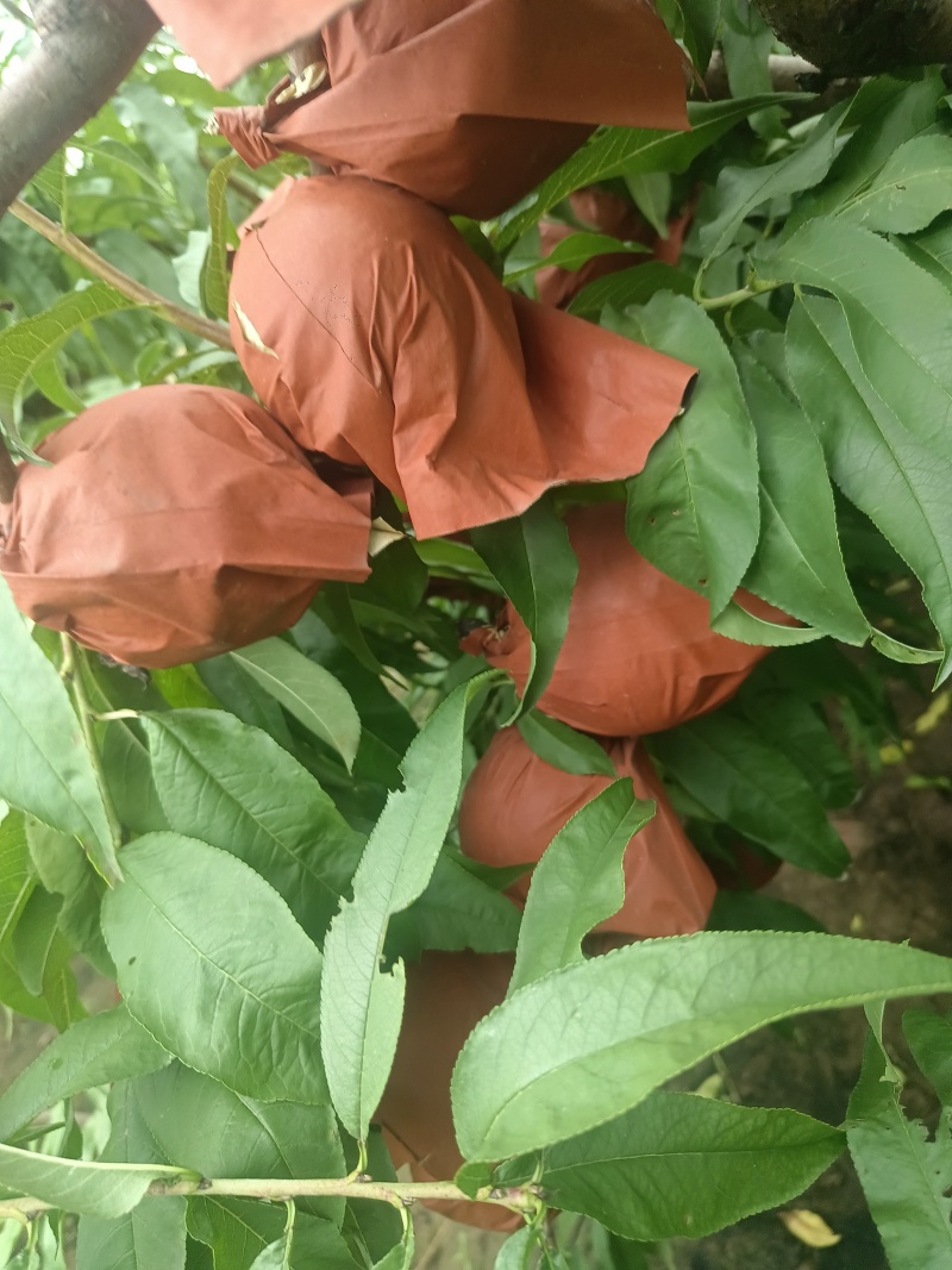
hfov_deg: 58.9
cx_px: 476
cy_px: 635
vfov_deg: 73.9
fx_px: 844
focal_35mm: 23
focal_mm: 5.59
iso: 941
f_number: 1.88
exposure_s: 1/50
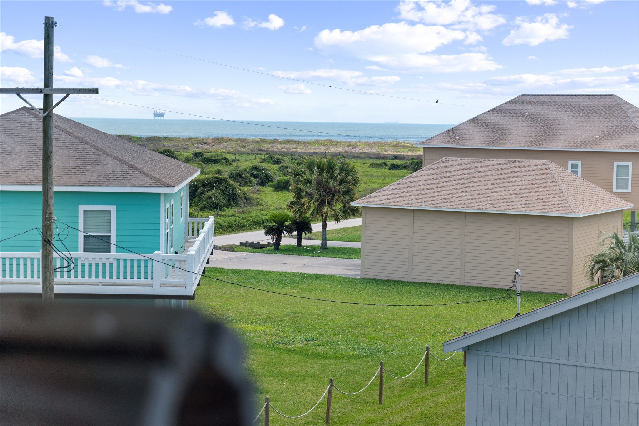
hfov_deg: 27.0
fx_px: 1331
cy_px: 213
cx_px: 320
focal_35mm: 75
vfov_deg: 18.2
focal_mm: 50
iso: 100
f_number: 5.6
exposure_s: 1/400
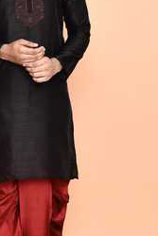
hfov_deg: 12.9
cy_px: 98
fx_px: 690
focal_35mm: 105
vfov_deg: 19.4
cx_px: 13
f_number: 9
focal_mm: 50
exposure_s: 1/160
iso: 400
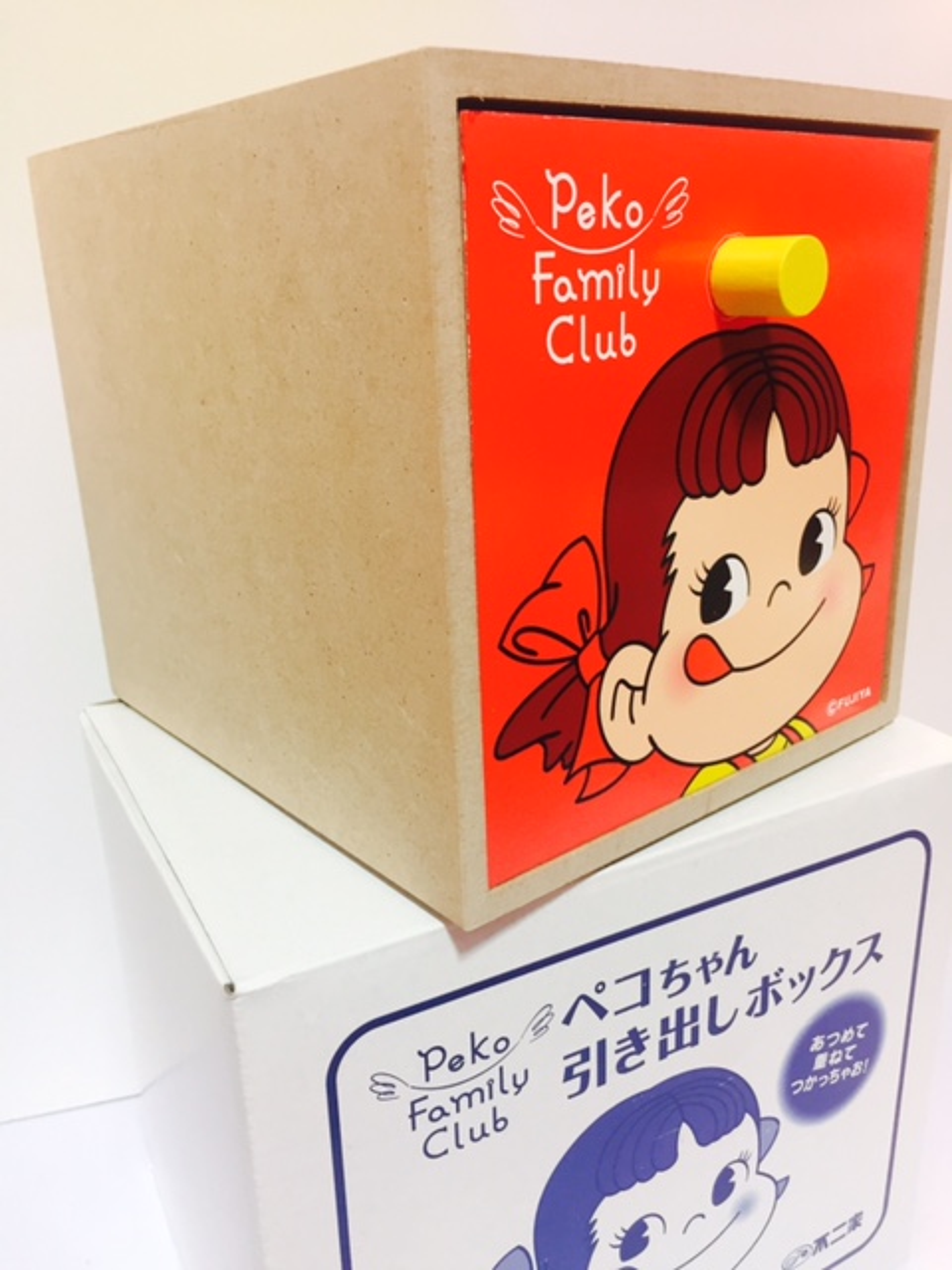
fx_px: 1063
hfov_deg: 48.2
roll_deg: +1.8
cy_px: 635
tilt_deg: -16.4
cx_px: 476
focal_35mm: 29
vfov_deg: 61.7
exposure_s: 1/33
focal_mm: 4.15
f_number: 2.2
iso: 100
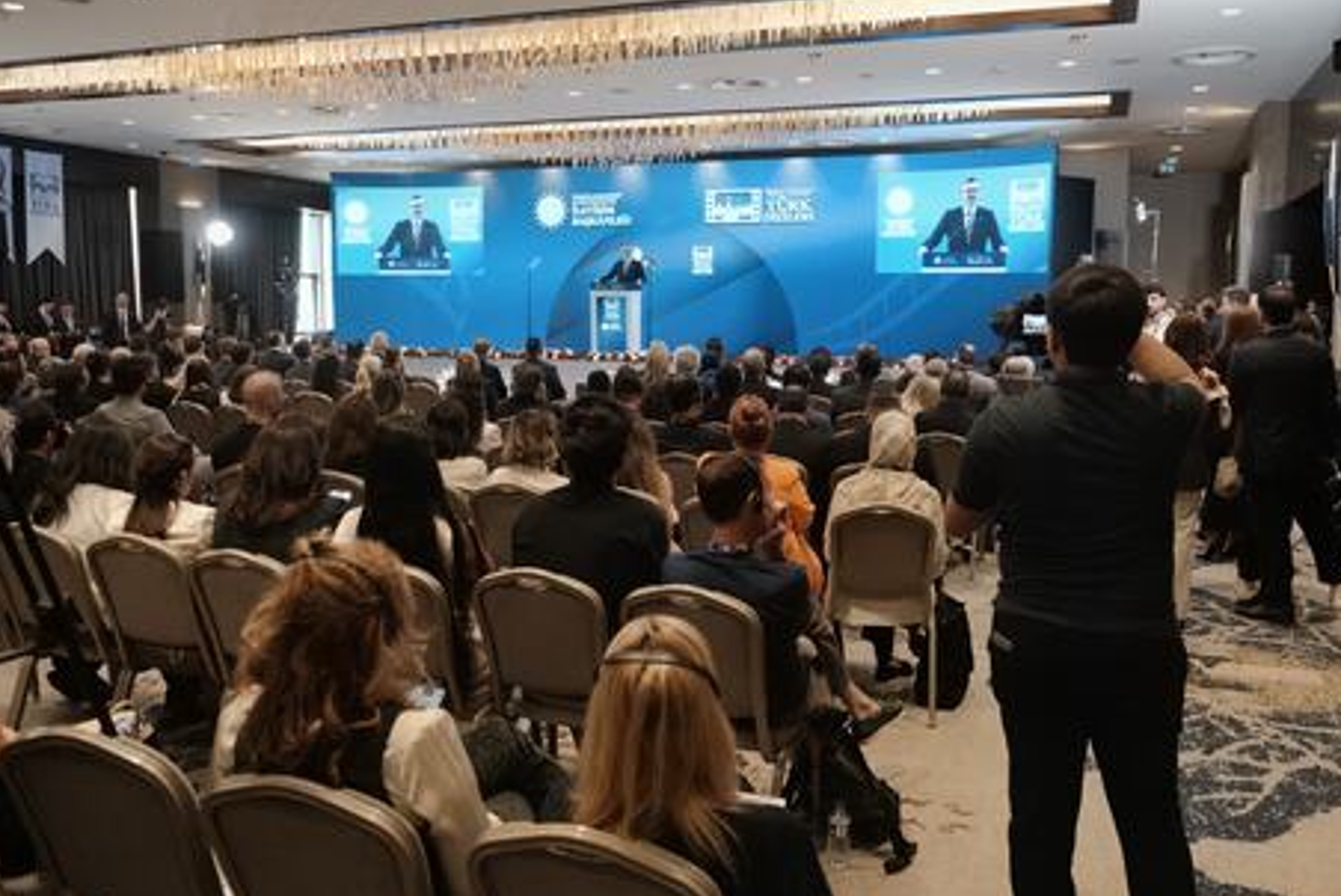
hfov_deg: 61.9
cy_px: 445
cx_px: 670
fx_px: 1118
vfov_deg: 43.7
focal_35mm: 30
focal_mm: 19.6
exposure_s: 1/125
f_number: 2.8
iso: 2500
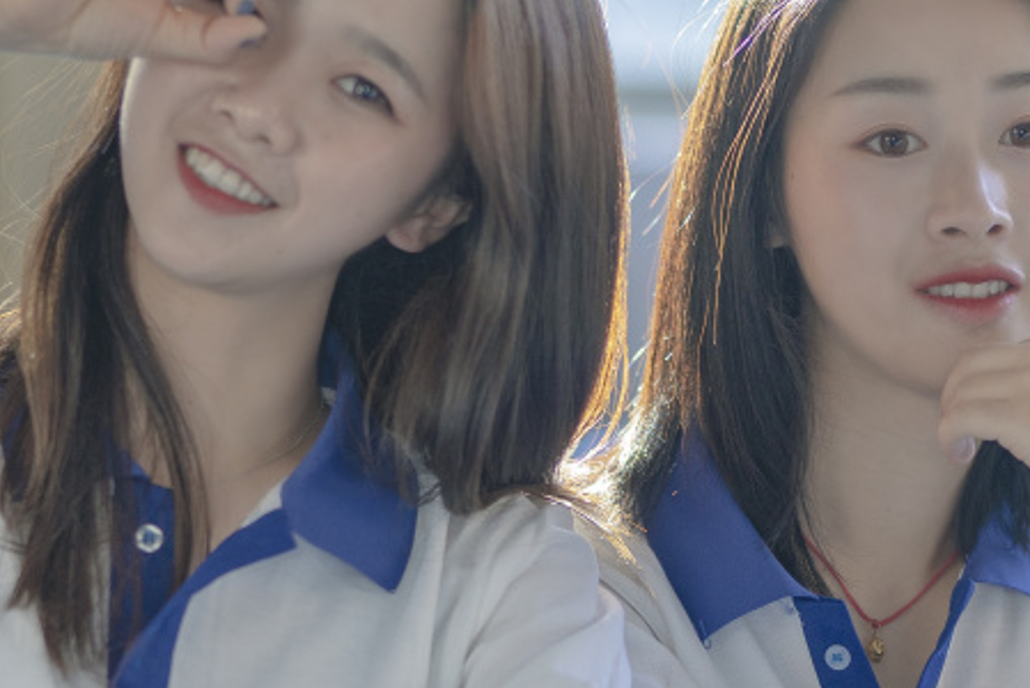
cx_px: 633
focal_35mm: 227
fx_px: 6499
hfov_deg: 9.1
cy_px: 378
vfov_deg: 6.1
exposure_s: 1/200
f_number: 1.8
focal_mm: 85
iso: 100
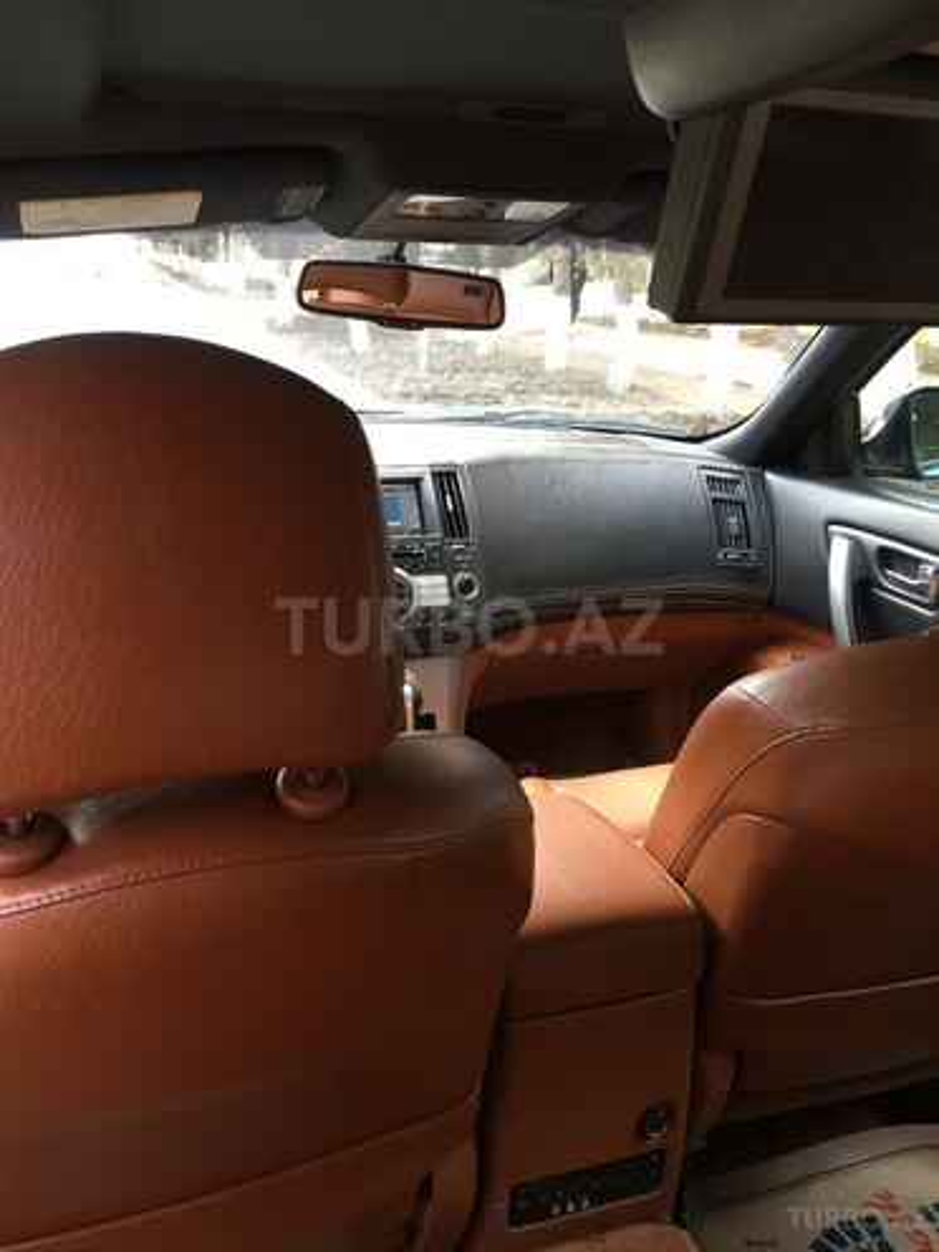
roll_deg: -0.8
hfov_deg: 48.2
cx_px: 470
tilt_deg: -18.3
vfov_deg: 61.7
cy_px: 626
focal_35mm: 29
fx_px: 1049
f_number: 2.2
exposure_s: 1/33
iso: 32
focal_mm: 4.15
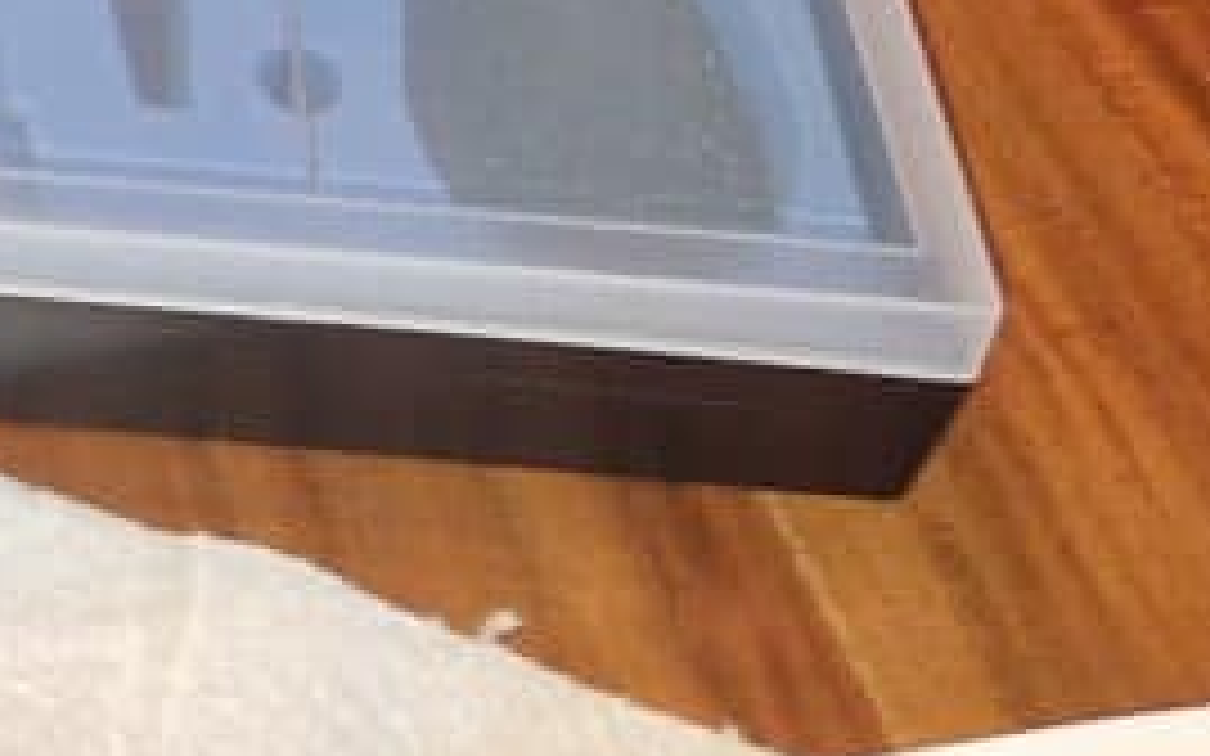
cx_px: -1062
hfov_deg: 13.3
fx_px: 4583
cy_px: -1678
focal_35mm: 139
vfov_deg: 7.9
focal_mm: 5.4
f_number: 1.8
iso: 400
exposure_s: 1/100
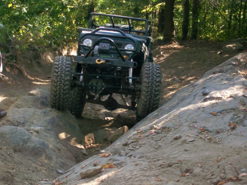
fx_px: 621
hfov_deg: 22.5
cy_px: 92
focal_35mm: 87
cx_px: 124
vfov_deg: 17.0
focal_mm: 14.3
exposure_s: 1/109
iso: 140
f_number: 4.3
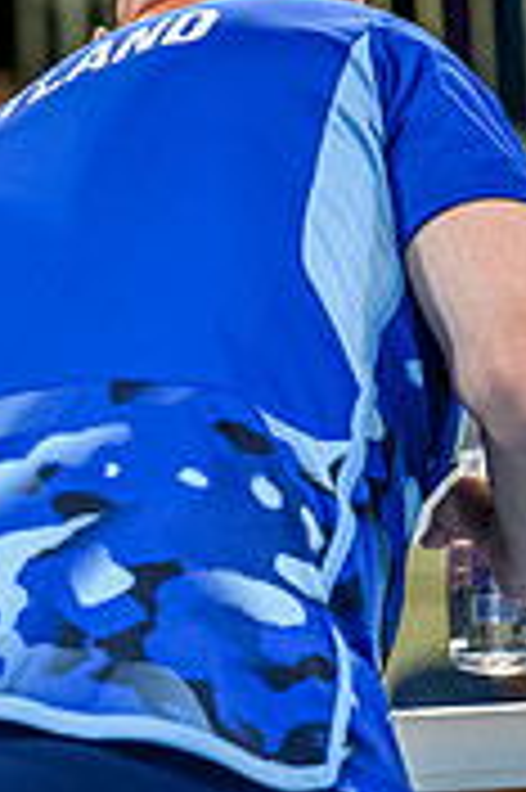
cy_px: 482
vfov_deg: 4.7
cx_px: -969
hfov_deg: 3.1
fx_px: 9706
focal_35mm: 442
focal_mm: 115
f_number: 3.2
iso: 2000
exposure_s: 1/1600
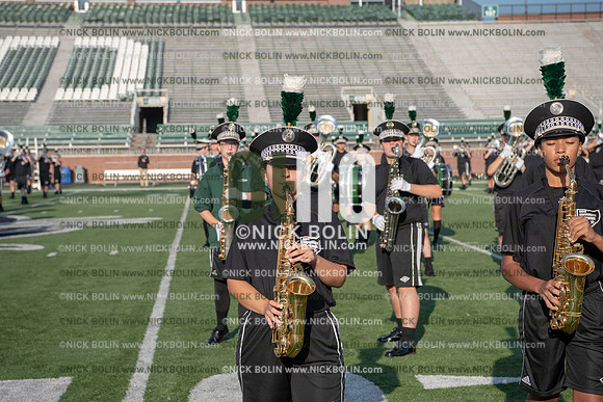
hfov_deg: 28.8
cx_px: 302
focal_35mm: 70
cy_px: 201
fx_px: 1173
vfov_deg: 19.5
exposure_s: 1/500
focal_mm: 70
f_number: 5.6
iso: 100
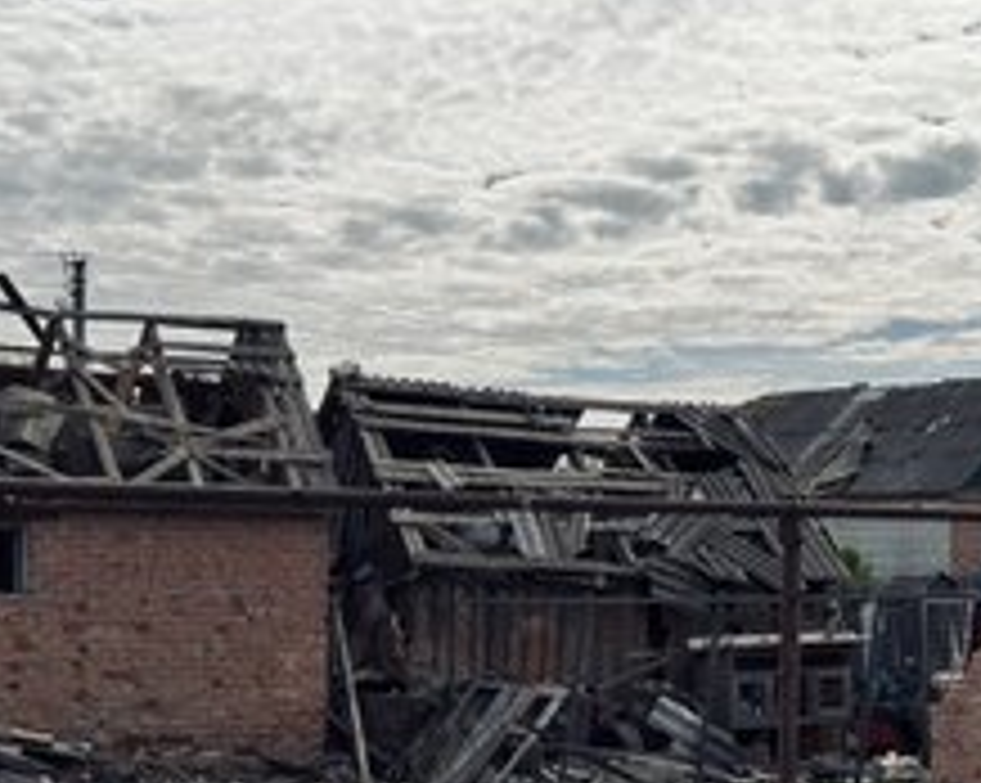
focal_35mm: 86
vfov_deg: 17.7
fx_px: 2495
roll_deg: -0.1
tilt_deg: -0.7
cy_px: 612
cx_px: 855
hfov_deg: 21.8
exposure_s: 1/9009
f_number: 1.78
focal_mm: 6.76
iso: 64
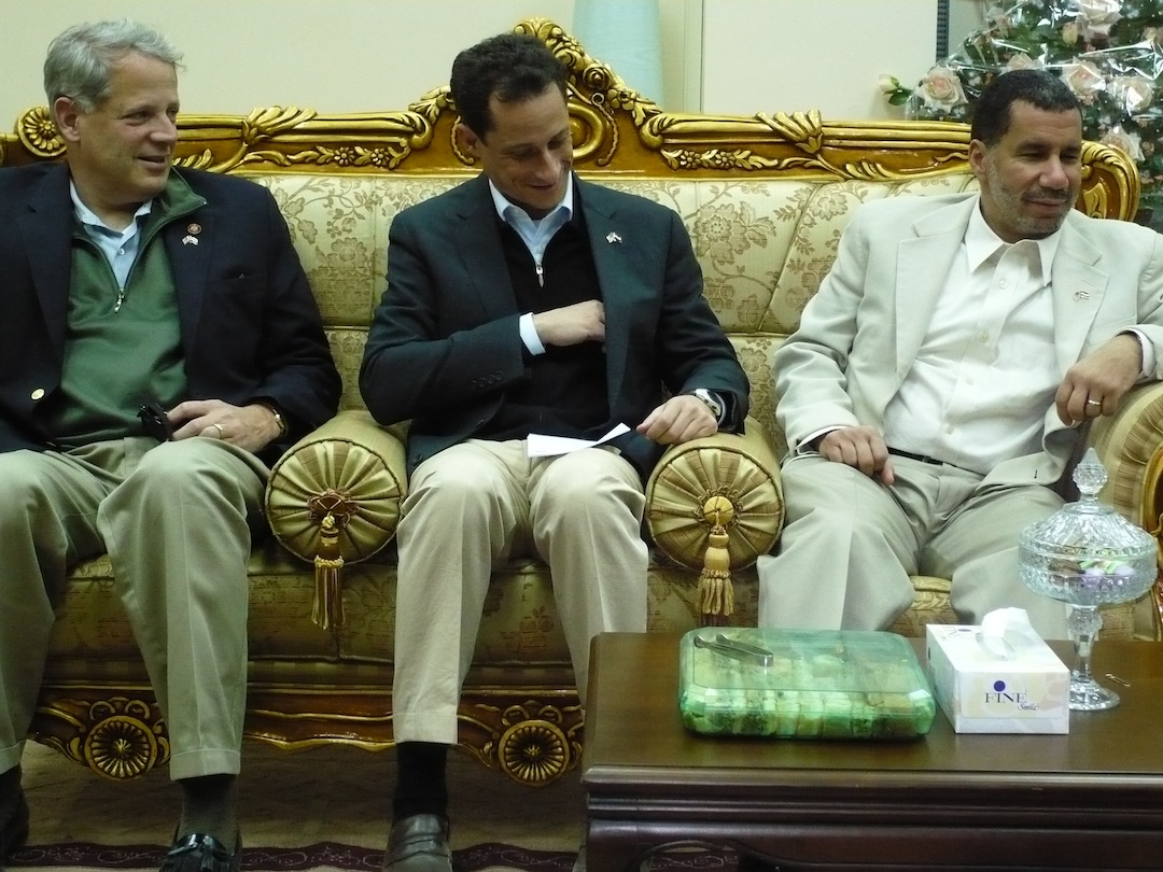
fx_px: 2352
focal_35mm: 70
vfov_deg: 21.0
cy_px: 436
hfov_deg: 27.8
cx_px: 582
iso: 500
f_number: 4
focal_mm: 11.5
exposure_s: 1/30
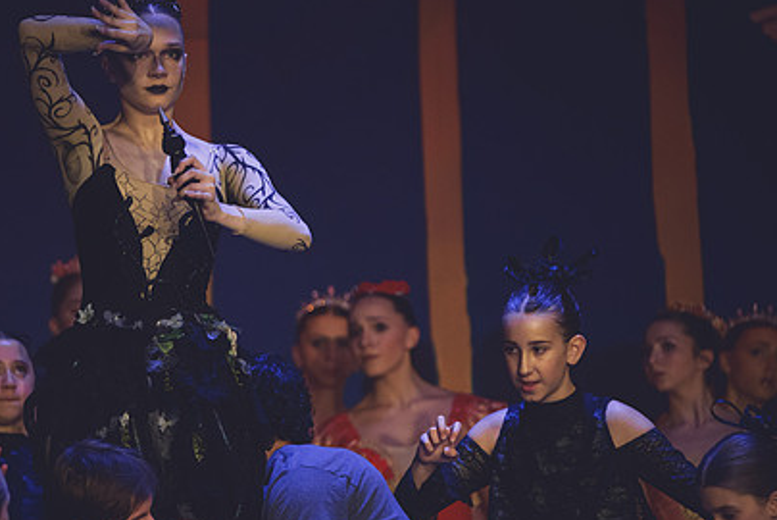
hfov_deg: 7.2
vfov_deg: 4.8
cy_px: 288
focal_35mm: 287
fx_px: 6199
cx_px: 227
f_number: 2.8
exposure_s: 1/320
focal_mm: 200
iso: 4500
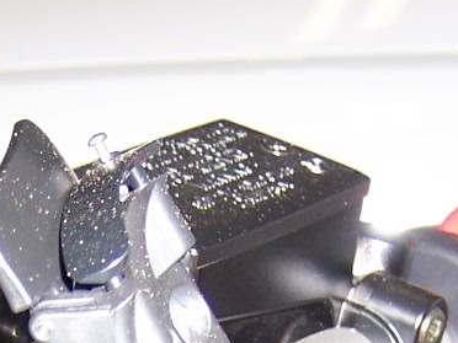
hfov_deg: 13.1
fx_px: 1985
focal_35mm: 150
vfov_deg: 9.3
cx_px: 58
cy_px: 660
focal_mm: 6.2
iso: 80
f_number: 2.8
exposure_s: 1/60
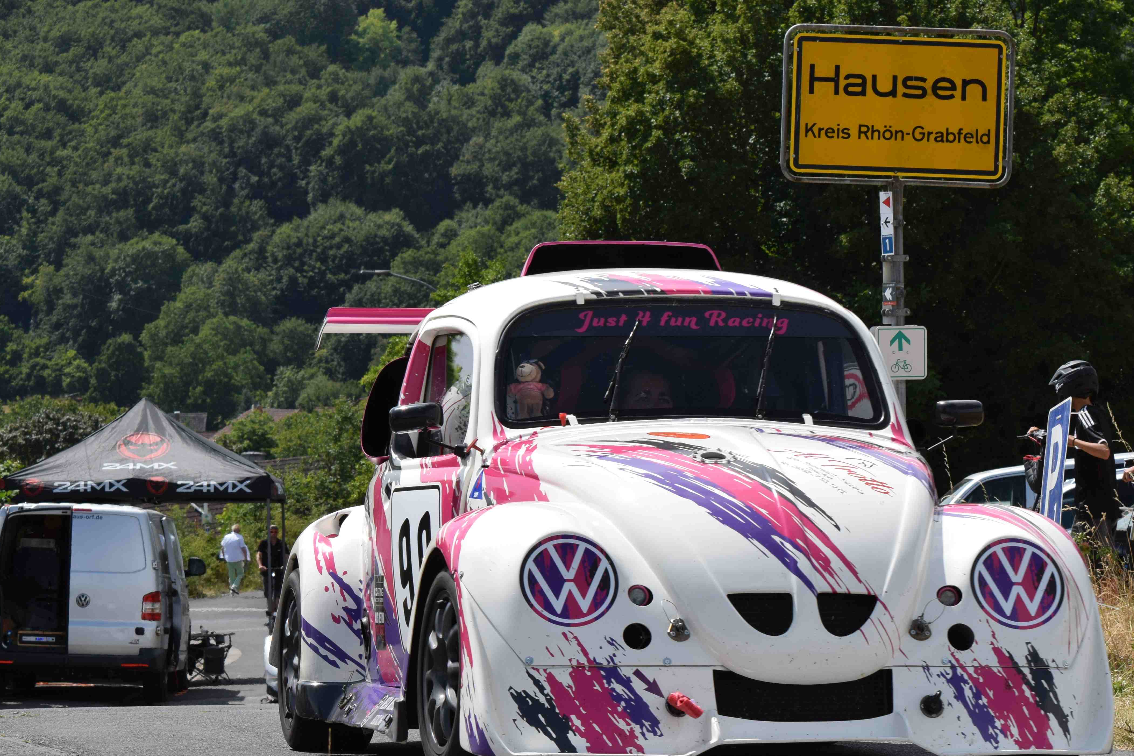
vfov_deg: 9.9
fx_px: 4369
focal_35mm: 139
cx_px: 773
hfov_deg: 14.8
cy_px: 387
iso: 200
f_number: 10
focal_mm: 65
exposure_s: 1/400
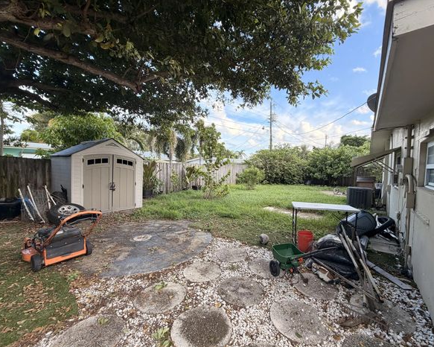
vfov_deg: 84.0
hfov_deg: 96.6
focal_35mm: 15
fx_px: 193
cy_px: 178
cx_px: 233
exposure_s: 1/181
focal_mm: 2.22
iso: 50
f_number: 2.2
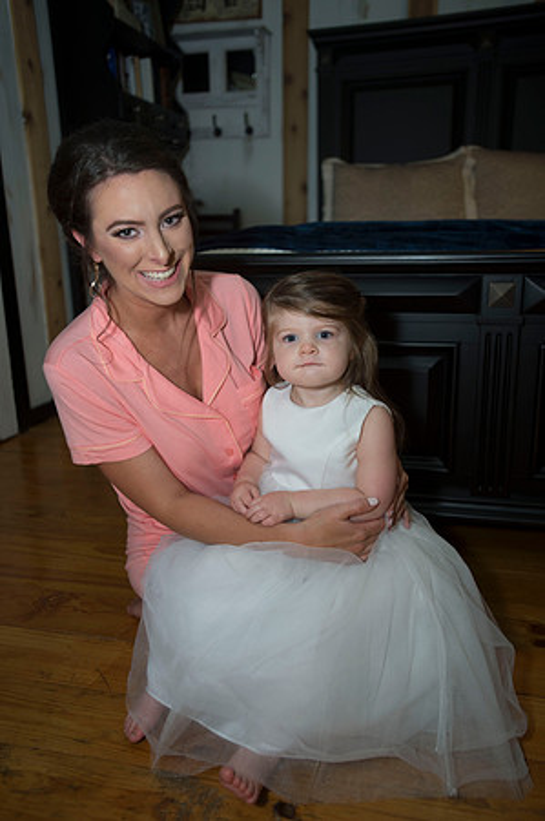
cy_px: 410
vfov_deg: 62.0
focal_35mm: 30
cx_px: 272
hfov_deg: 43.5
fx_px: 683
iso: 320
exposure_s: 1/125
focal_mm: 30
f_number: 2.8
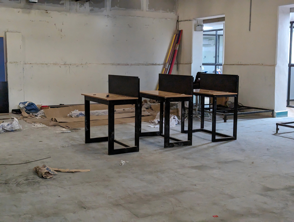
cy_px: 111
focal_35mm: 48
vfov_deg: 30.3
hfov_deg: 39.6
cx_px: 147
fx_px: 408
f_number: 1.85
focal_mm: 6.81
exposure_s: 1/99.9
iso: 1209
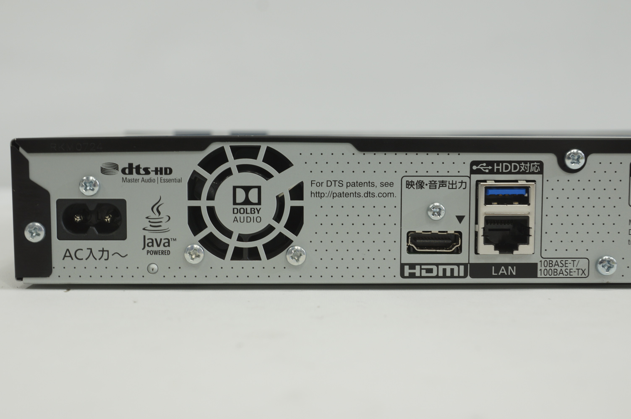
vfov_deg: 22.6
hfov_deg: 33.4
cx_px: 316
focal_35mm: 60
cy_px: 210
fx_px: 1051
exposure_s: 1/20
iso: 100
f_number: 7.1
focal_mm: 40
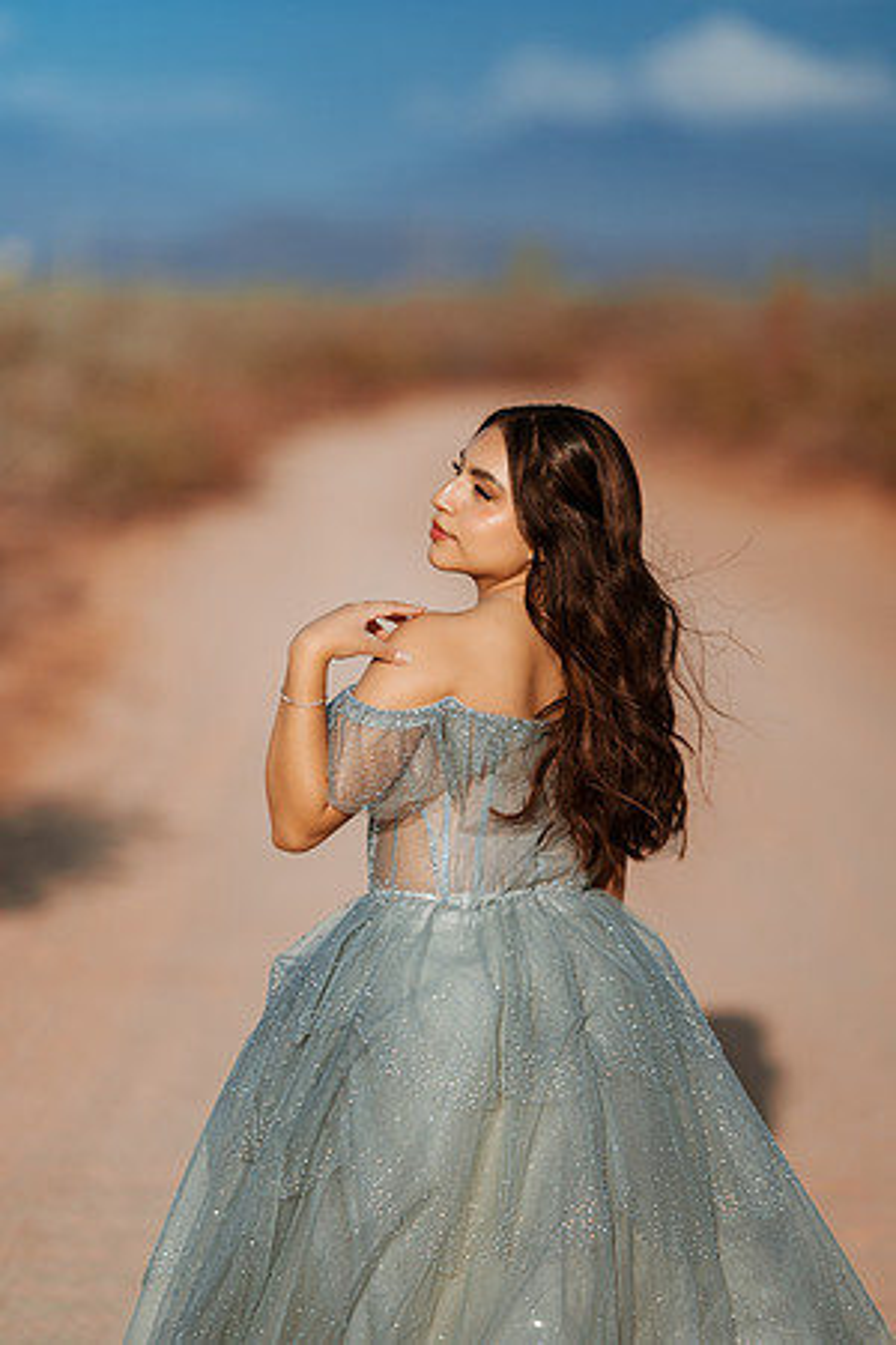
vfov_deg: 15.2
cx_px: 448
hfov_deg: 10.2
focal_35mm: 135
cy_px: 672
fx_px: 5040
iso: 100
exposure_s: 1/8000
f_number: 1.8
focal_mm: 135
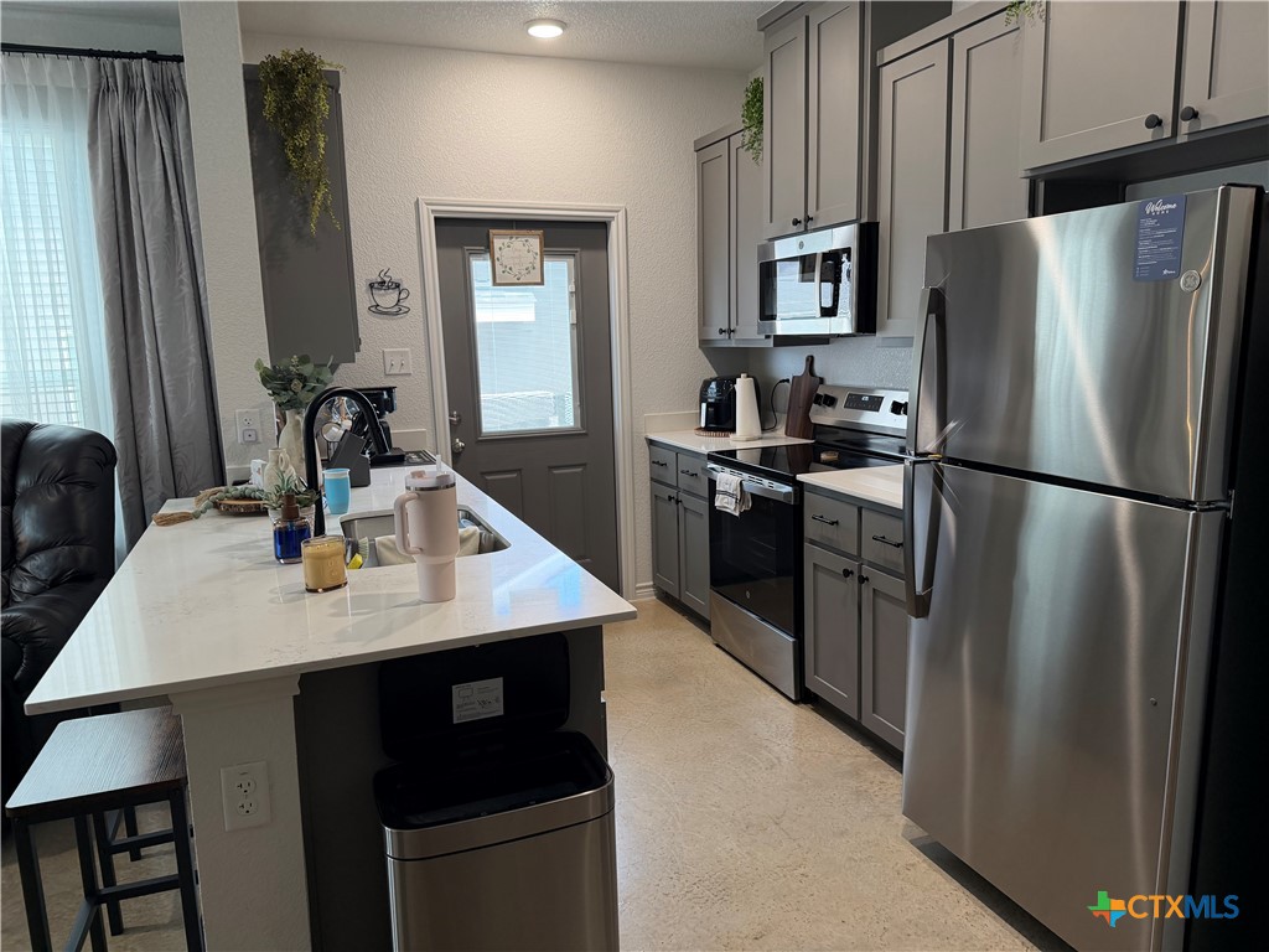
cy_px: 476
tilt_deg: -7.6
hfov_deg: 71.6
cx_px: 634
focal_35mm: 24
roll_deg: +2.1
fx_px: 880
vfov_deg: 56.8
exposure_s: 1/120
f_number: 1.78
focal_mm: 6.76
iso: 200
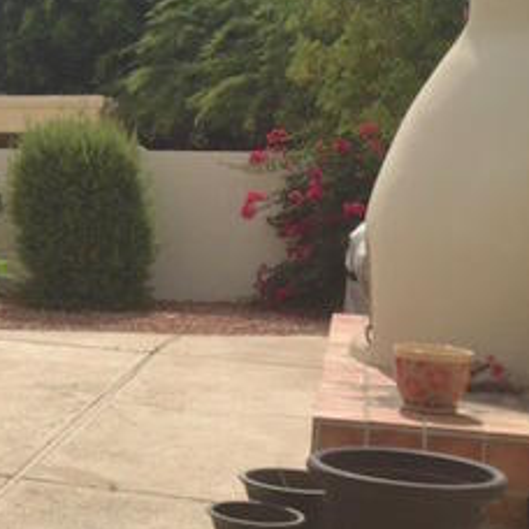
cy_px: 244
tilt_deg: -3.6
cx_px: -197
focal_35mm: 72
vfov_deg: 24.0
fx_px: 1245
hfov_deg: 21.3
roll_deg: -3.1
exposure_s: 1/3968
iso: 32
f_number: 2.2
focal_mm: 4.15
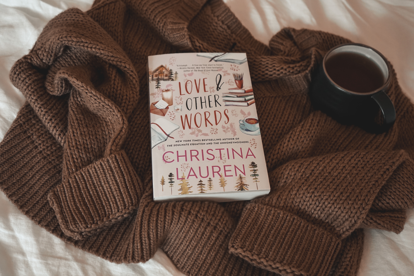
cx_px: 207
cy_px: 138
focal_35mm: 38
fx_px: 437
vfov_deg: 35.1
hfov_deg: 50.7
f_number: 4
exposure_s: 1/160
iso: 2000
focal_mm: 38
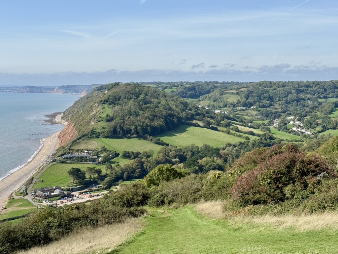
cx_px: 169
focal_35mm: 48
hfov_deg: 39.7
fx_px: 469
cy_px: 127
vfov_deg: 30.3
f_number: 1.78
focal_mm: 6.76
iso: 64
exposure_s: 1/5208
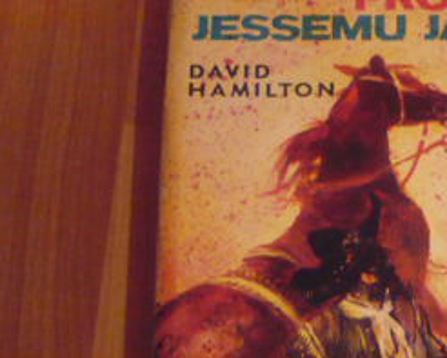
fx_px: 1178
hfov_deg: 20.9
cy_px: 189
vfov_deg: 17.3
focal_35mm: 89
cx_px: 418
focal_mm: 5.8
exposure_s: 1/13
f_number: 2.8
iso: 800
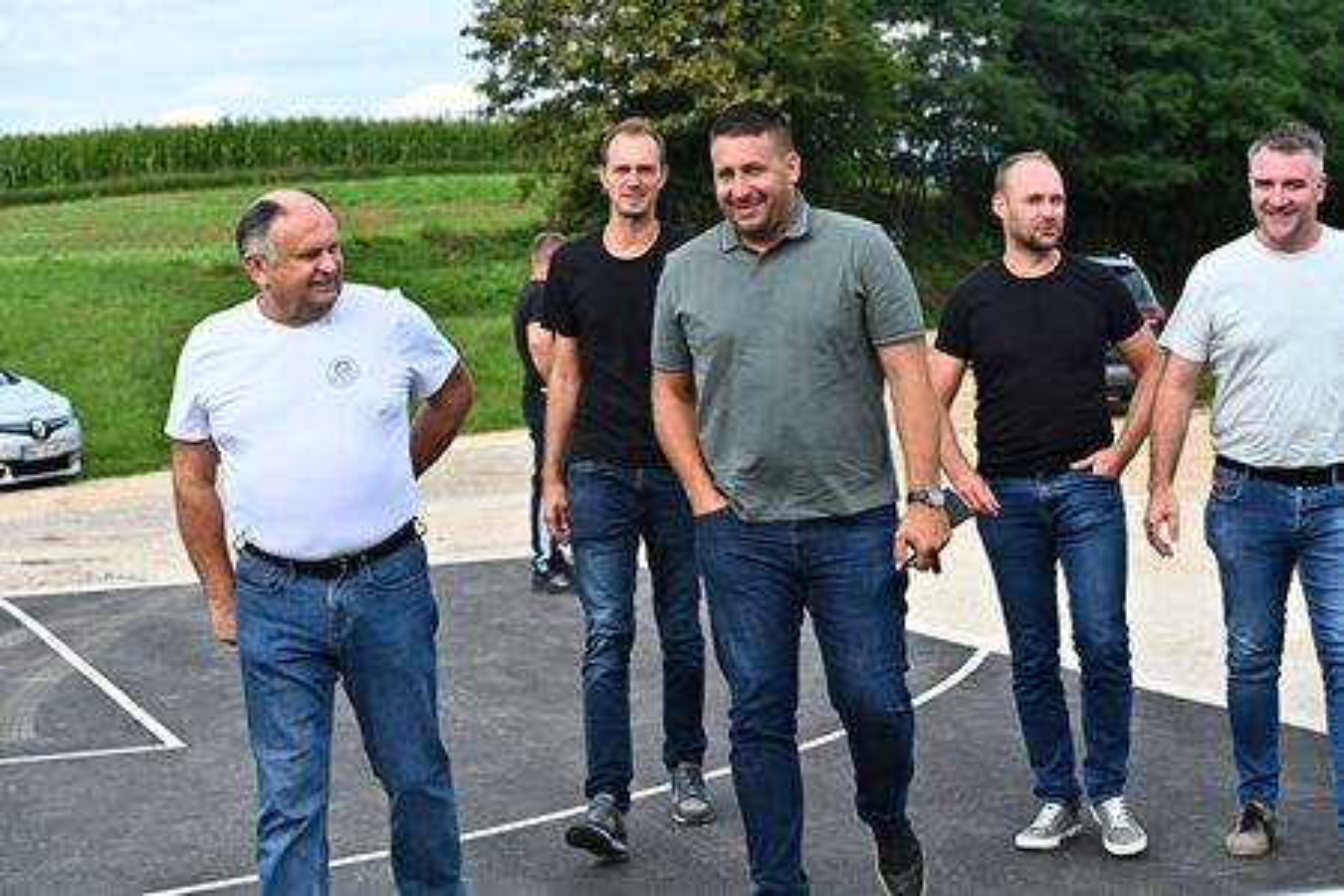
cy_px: 448
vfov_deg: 19.5
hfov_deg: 28.8
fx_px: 2613
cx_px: 672
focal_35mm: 70
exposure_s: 1/3200
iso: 1600
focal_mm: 70
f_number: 5.6
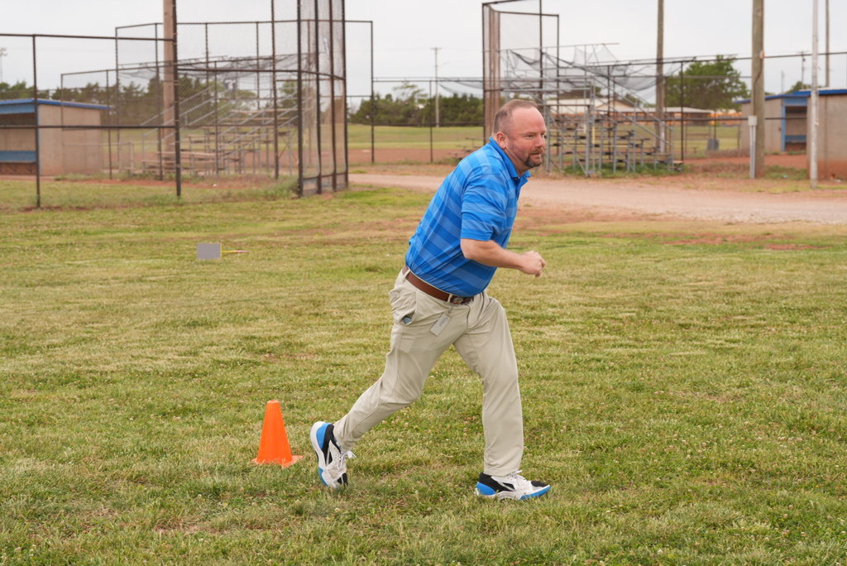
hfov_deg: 28.8
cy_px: 283
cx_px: 424
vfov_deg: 19.5
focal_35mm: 70
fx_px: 1648
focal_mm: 70
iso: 400
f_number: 6.3
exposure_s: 1/500
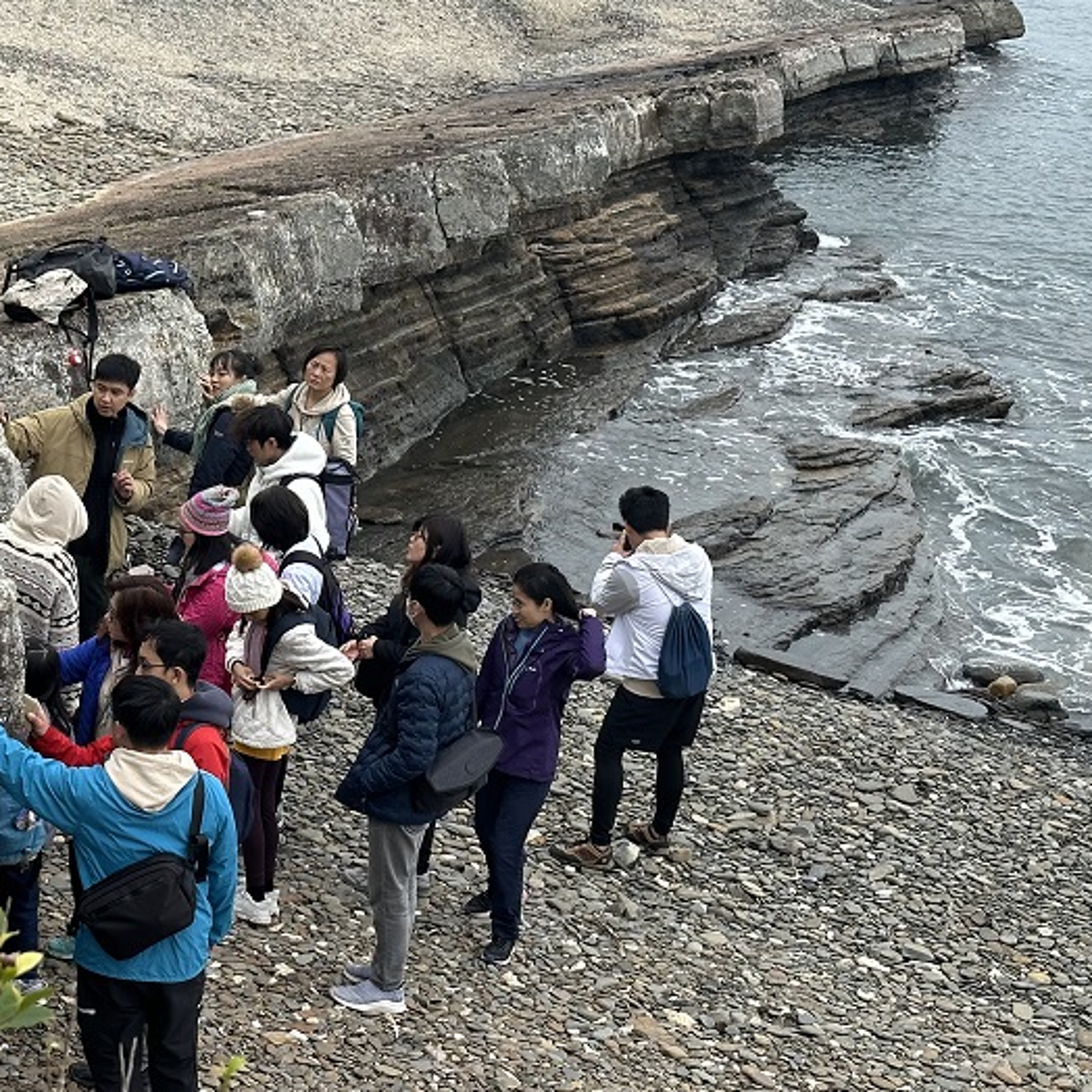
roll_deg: -8.0
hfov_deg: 21.2
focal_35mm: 81
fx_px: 2891
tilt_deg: -18.5
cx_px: 288
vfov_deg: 21.4
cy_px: 571
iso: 64
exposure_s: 1/1695
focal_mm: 6.86
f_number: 1.78
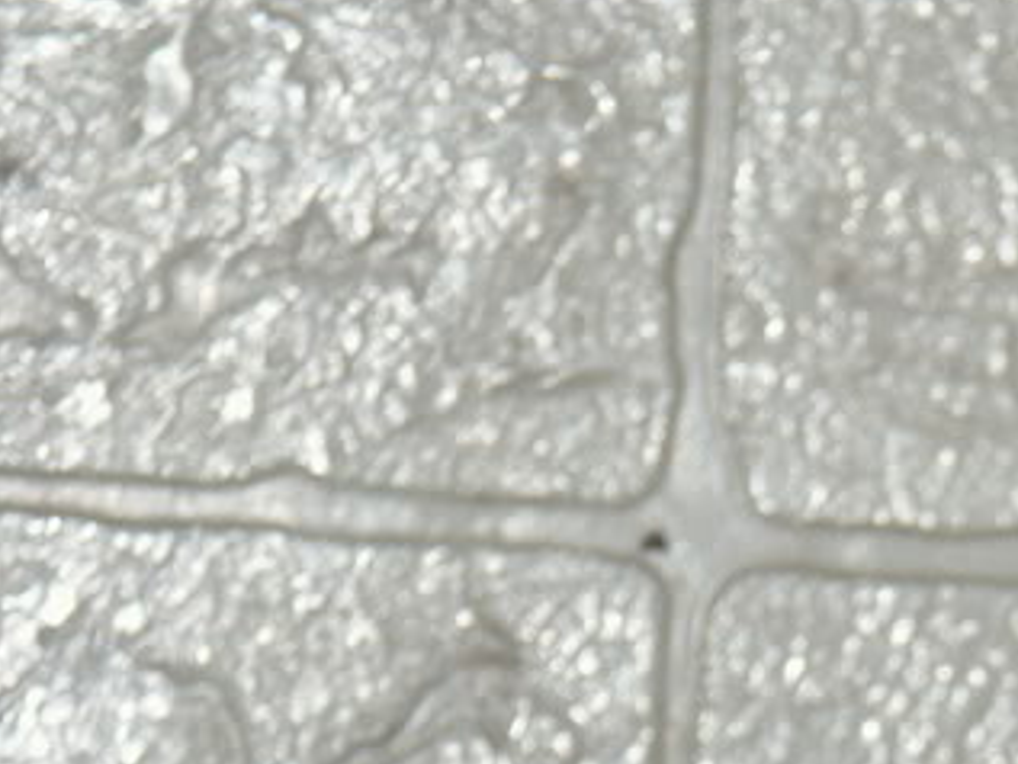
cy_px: 915
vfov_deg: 3.2
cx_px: 1278
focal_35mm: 464
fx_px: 13651
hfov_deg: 4.3
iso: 200
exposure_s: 1/180
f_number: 3.5
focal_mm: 46.67
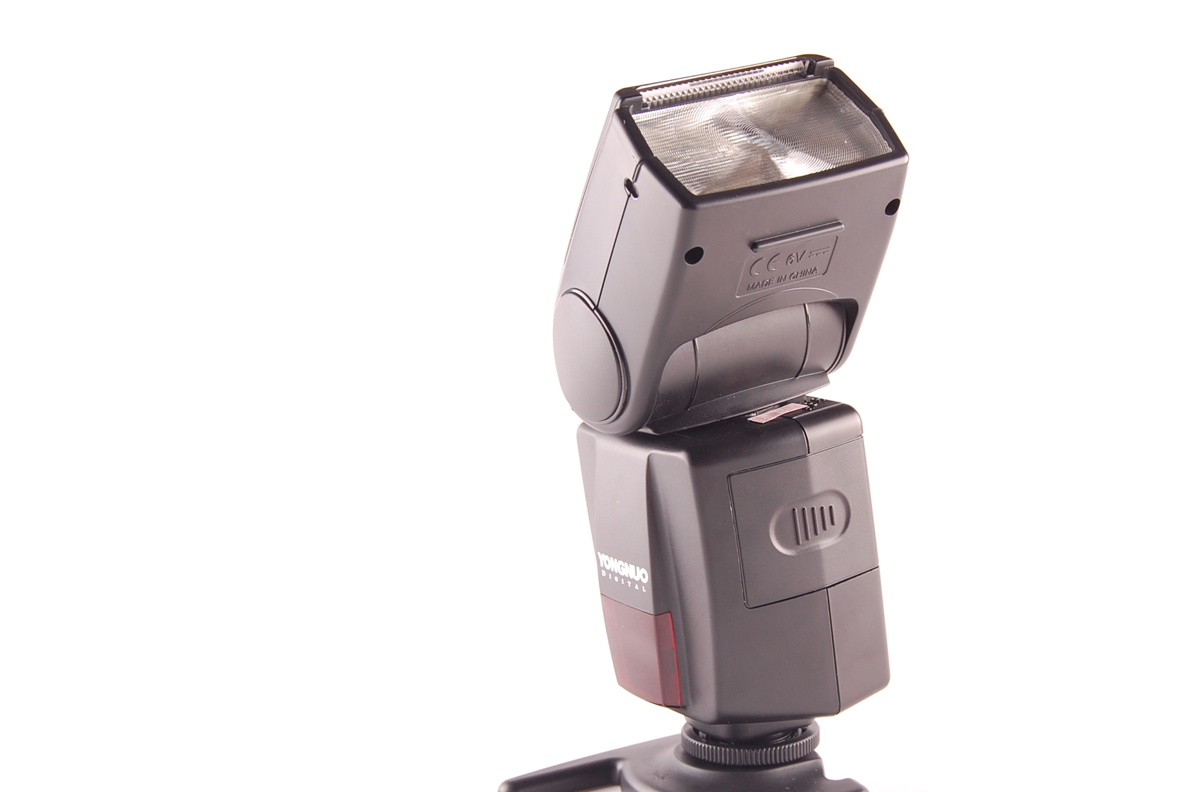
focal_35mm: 58
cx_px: 678
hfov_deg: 34.5
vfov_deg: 23.3
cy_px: 444
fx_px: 1922
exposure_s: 1/125
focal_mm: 34
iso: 200
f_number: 8
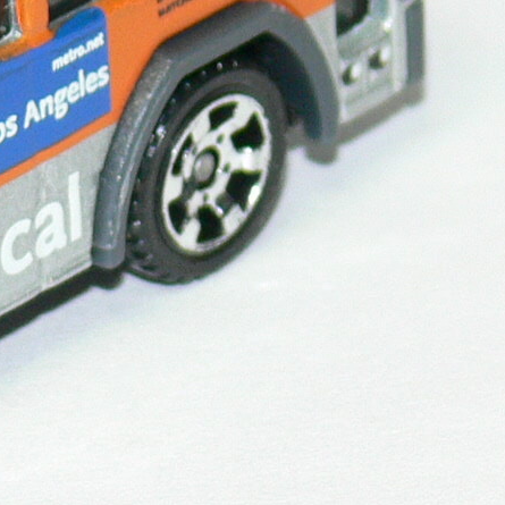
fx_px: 8649
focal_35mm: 524
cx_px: -268
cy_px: 91
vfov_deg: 3.3
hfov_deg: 3.3
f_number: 3.2
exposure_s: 1/30
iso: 100
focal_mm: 21.9
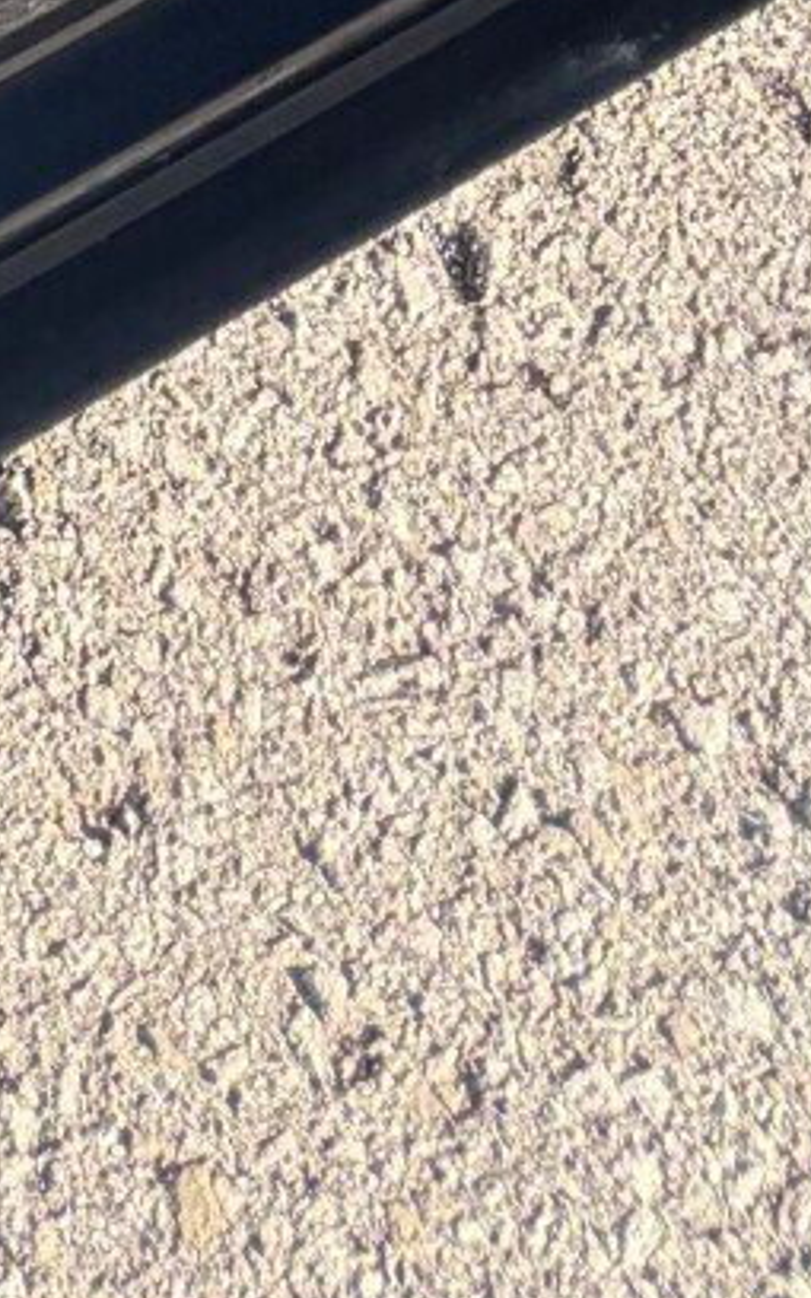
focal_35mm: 162
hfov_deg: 7.2
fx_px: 5729
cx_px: -1644
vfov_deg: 9.9
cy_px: -2571
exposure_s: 1/1046
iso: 80
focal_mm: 6.76
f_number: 1.78
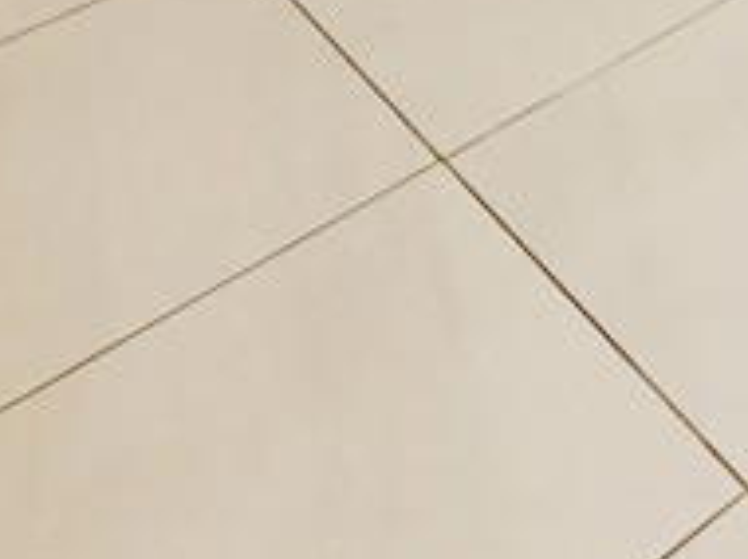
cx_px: 1120
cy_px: -752
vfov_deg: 14.3
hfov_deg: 22.1
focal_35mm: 73
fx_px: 1575
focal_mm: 2.2
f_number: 2.2
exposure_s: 1/60
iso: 64
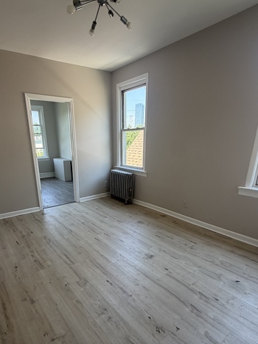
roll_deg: -0.6
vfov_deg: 80.9
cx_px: 111
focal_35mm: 20
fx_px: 199
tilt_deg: -17.1
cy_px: 205
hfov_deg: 65.7
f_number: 2.2
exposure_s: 1/121
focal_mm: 2.22
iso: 100
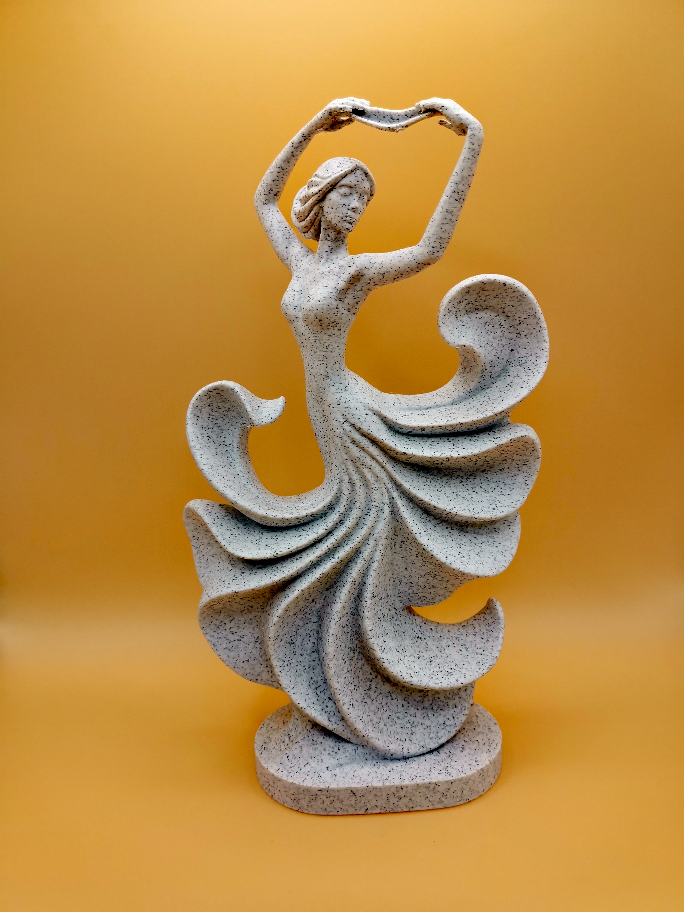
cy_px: 456
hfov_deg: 51.4
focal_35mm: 27
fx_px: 711
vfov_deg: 65.3
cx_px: 342
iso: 50
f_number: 1.8
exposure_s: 1/719
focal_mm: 4.75
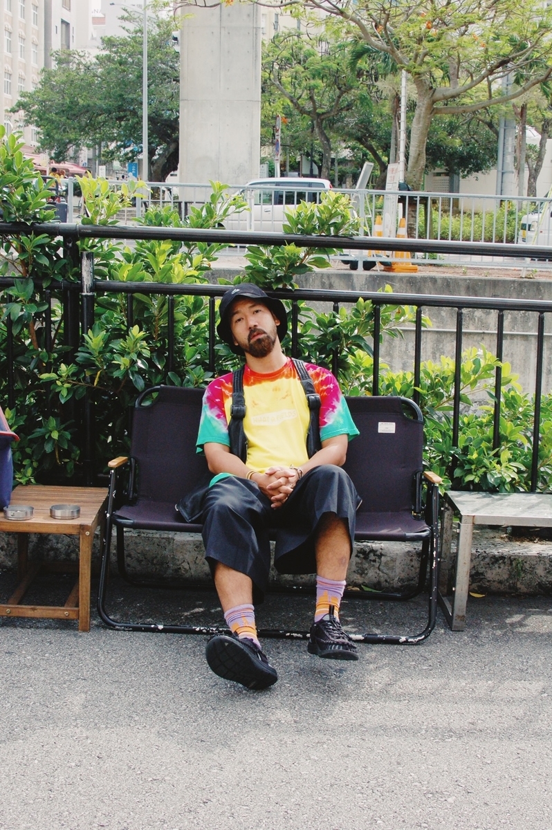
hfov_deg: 25.7
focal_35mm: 52
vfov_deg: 37.9
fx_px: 1210
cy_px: 415
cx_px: 276
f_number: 10
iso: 800
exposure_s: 1/400
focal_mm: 35
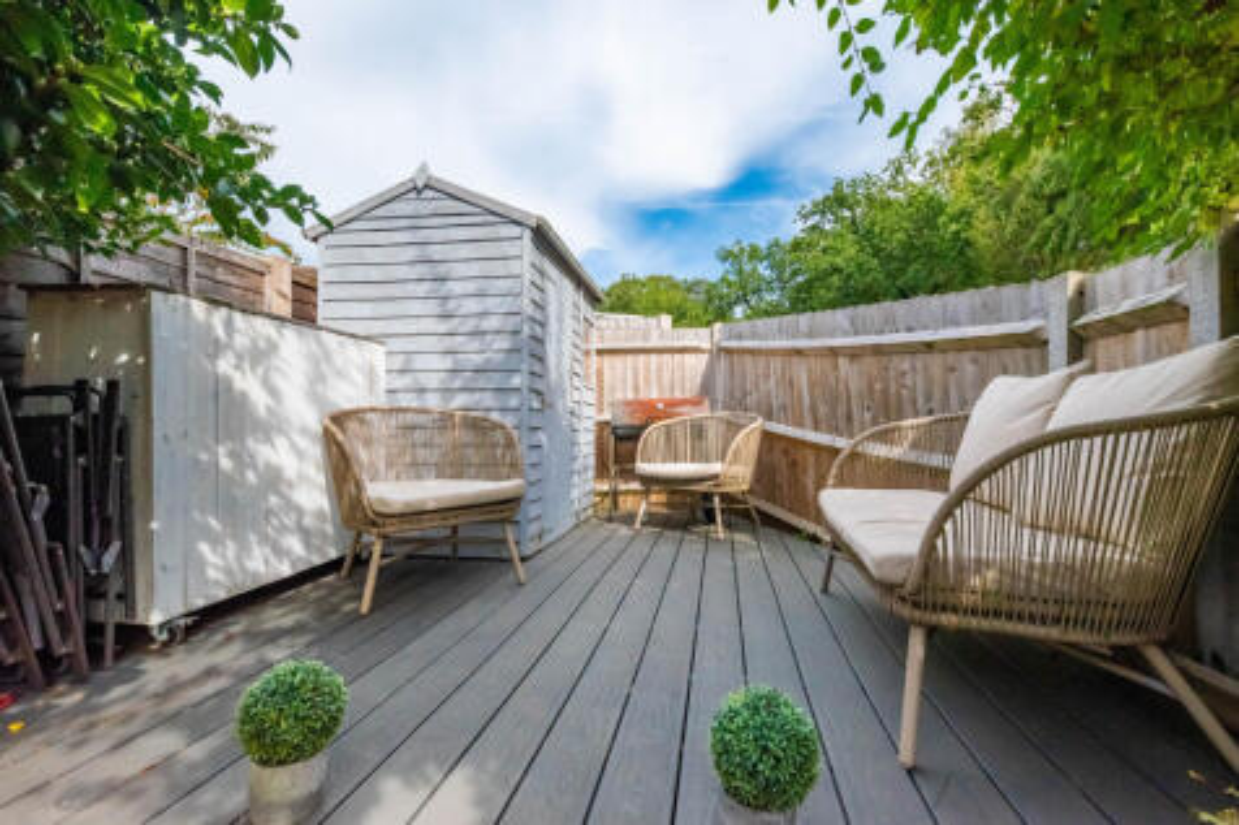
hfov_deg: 92.6
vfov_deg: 69.7
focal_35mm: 17
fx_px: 592
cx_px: 620
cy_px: 412
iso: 2500
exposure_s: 1/4000
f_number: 9
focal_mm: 17
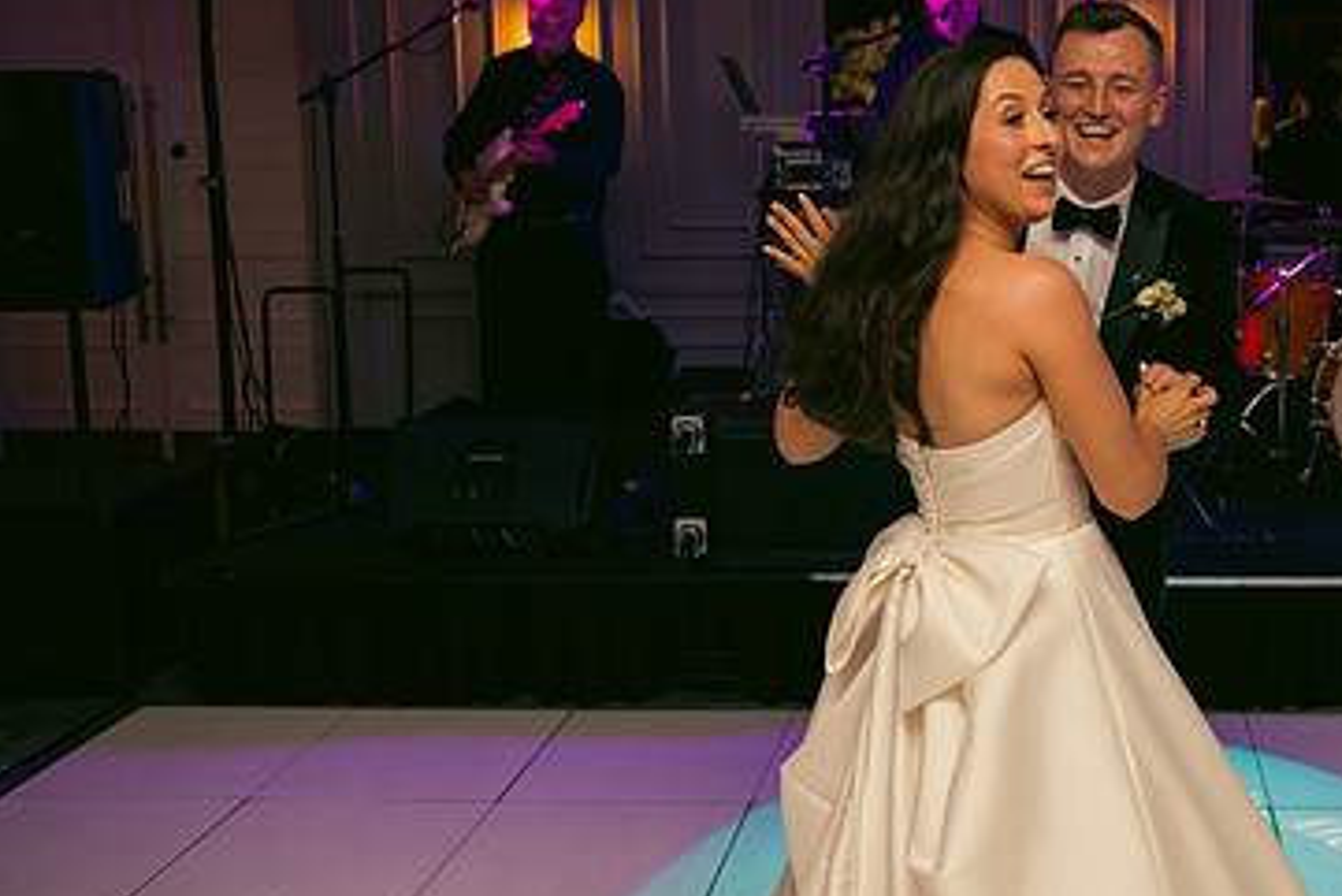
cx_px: 1015
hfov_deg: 42.2
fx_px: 1678
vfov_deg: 29.8
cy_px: 325
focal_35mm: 45
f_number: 3.5
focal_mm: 28
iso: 800
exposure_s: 1/160
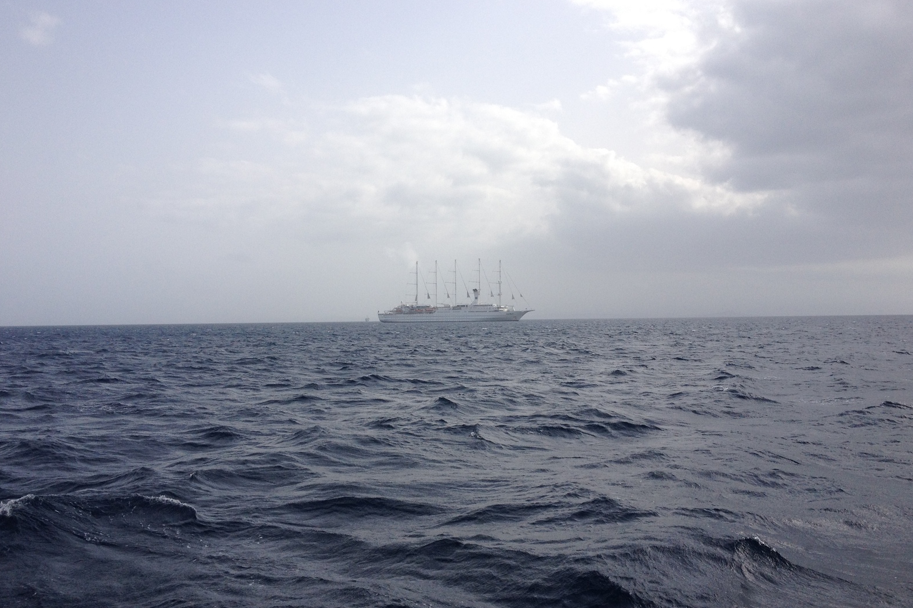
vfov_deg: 35.9
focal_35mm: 37
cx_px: 459
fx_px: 938
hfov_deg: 51.9
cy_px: 326
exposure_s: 1/2045
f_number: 2.4
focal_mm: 4.28
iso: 64
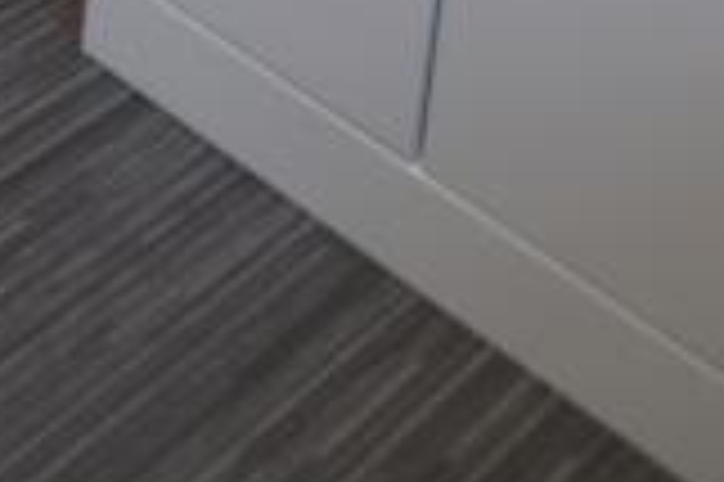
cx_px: -319
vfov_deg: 9.6
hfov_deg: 17.7
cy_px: -1016
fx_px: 2113
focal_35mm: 105
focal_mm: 11
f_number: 4.2
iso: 400
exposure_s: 1/60
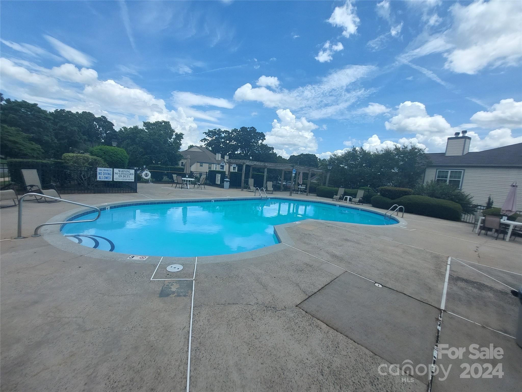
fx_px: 196
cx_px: 261
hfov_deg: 106.2
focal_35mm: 13
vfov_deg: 89.9
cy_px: 196
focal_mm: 1.74
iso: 50
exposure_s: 1/1898
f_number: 2.2
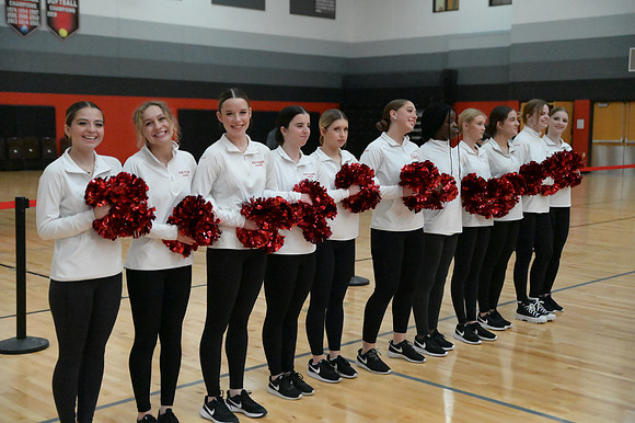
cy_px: 212
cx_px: 318
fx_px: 881
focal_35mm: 50
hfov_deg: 39.6
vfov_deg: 27.0
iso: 32000
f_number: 2.8
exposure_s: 1/8000
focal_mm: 50
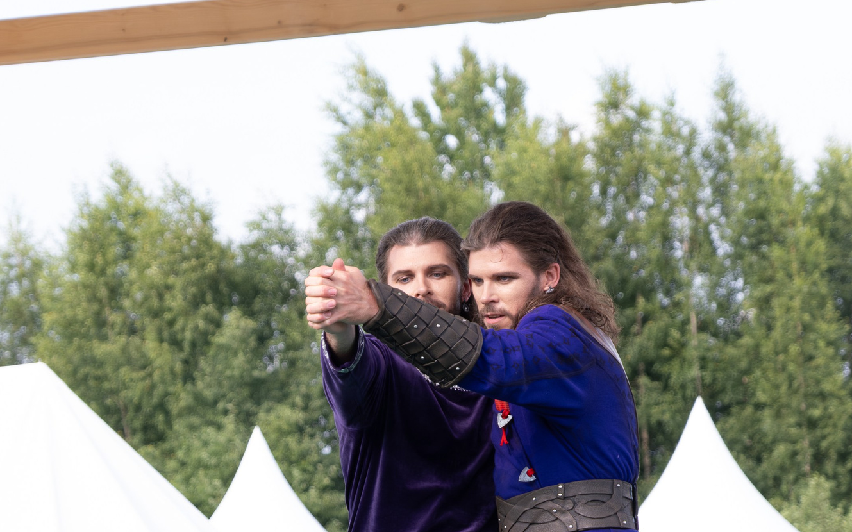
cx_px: 434
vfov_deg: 8.0
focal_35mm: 163
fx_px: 3784
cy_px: 480
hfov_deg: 12.8
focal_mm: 55
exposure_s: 1/800
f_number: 3.6
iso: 320
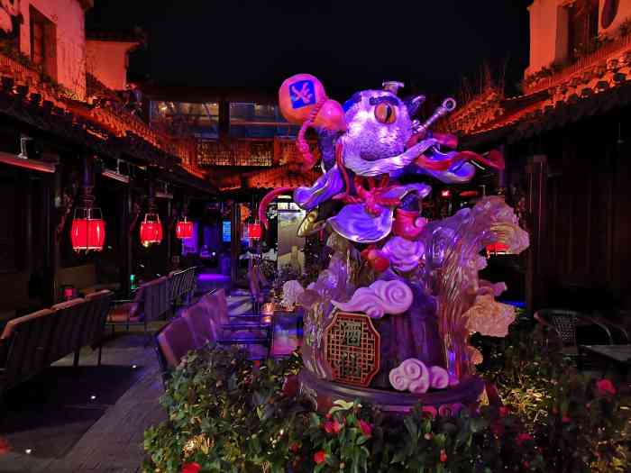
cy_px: 236
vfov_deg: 51.4
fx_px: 492
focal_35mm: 27
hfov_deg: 65.3
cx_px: 316
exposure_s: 1/33.3
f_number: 1.8
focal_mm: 5.58
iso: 400
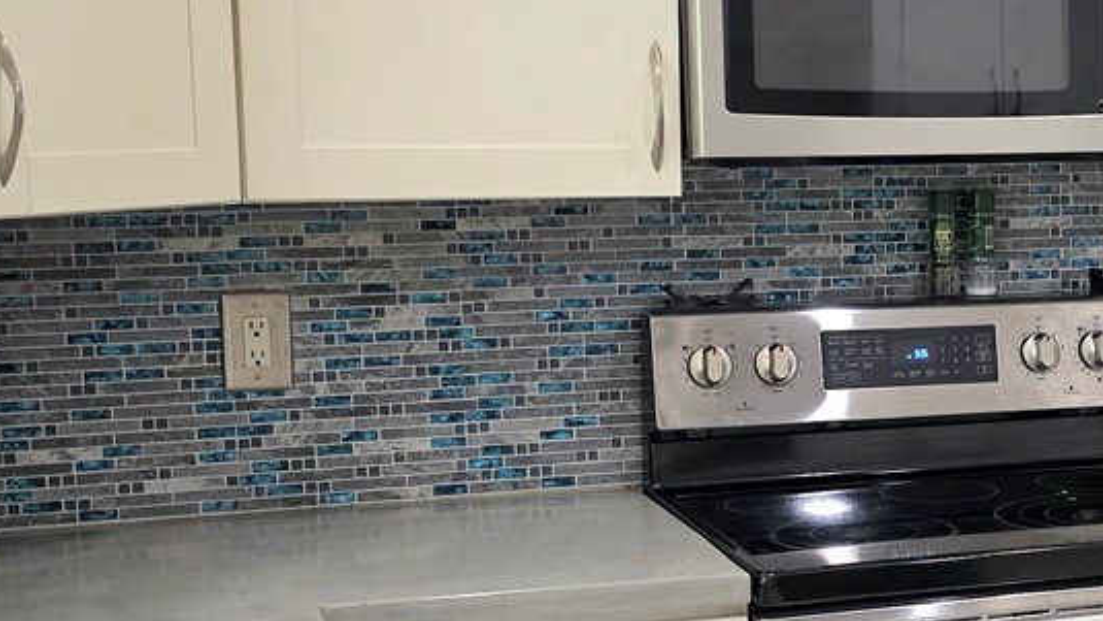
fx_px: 2194
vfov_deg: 16.1
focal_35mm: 75
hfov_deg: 27.0
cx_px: 1043
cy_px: 361
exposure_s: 1/120
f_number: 1.4
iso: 250
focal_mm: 6.5
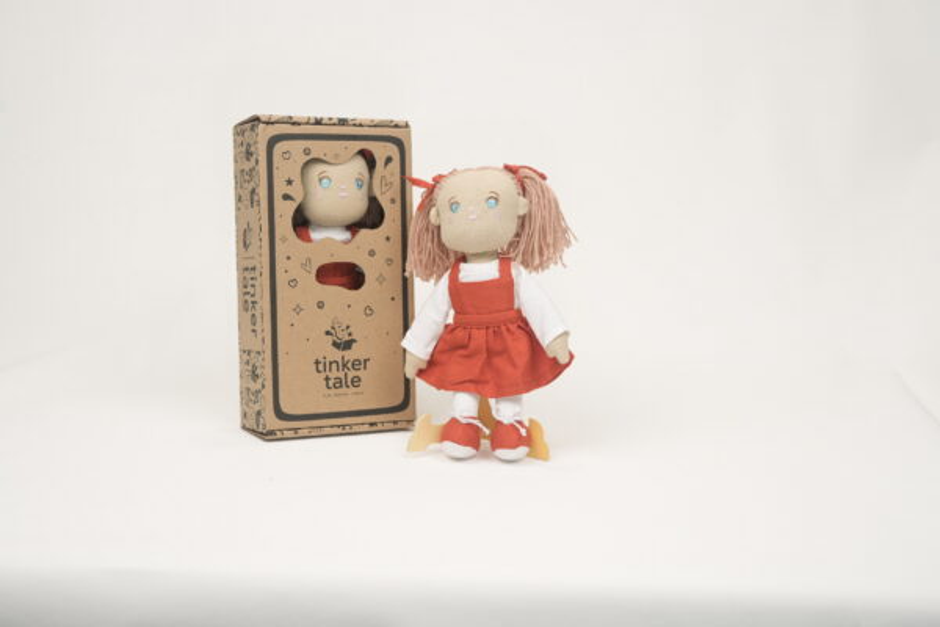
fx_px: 1305
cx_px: 470
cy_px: 314
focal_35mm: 50
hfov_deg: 39.6
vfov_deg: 27.0
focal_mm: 50
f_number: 4.5
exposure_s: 1/250
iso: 200
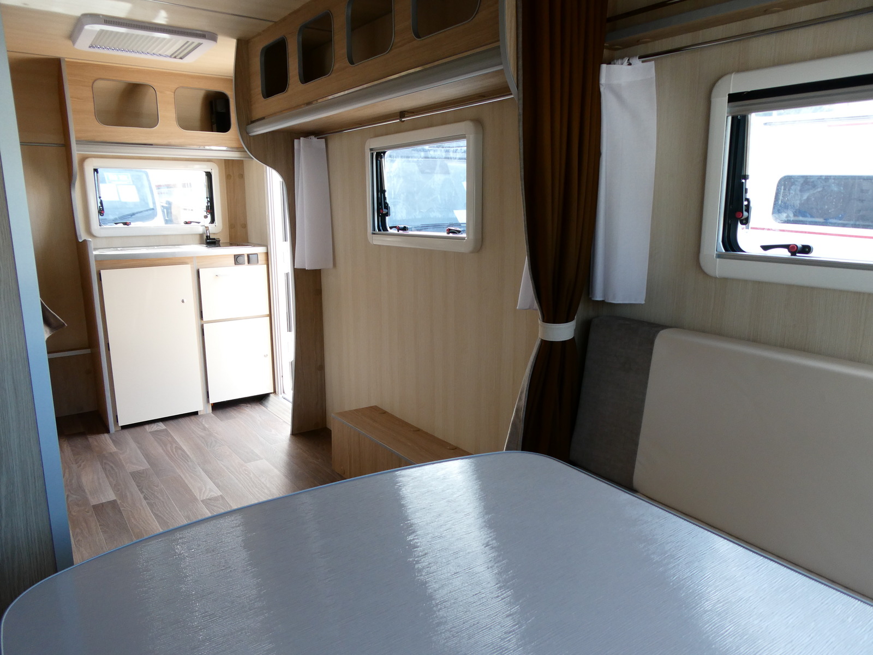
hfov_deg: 71.6
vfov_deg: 56.8
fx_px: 605
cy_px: 328
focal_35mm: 24
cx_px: 436
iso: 100
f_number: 3.3
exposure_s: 1/60
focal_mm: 4.3
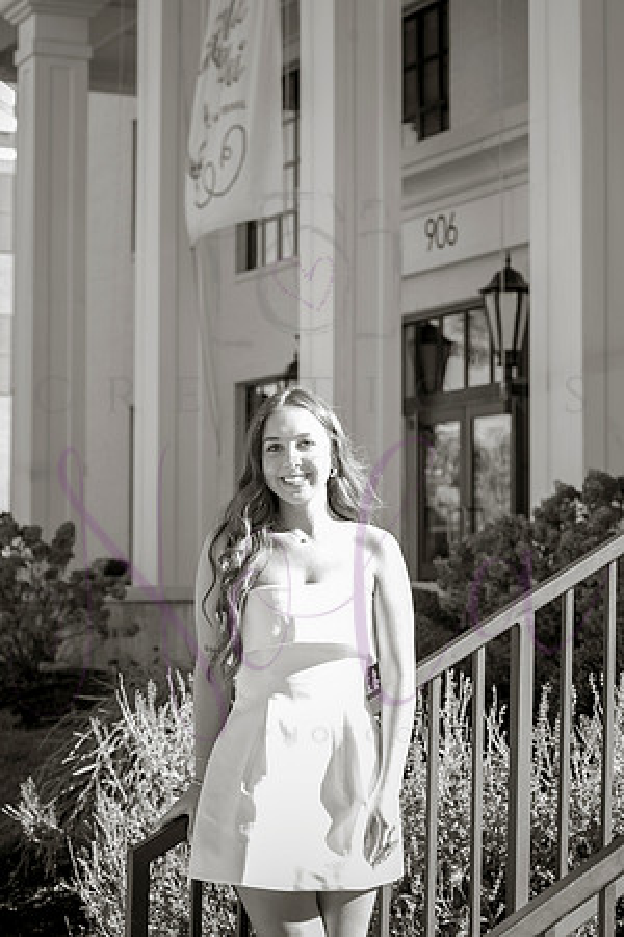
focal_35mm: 85
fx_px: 2210
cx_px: 312
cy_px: 468
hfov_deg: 16.1
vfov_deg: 23.9
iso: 800
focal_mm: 85
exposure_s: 1/400
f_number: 6.3
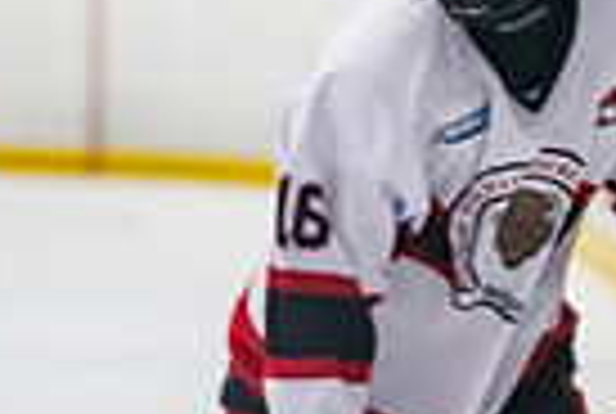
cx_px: -816
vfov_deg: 2.1
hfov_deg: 3.1
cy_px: 633
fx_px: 11284
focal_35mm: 658
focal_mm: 105
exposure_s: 1/640
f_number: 3.2
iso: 3200
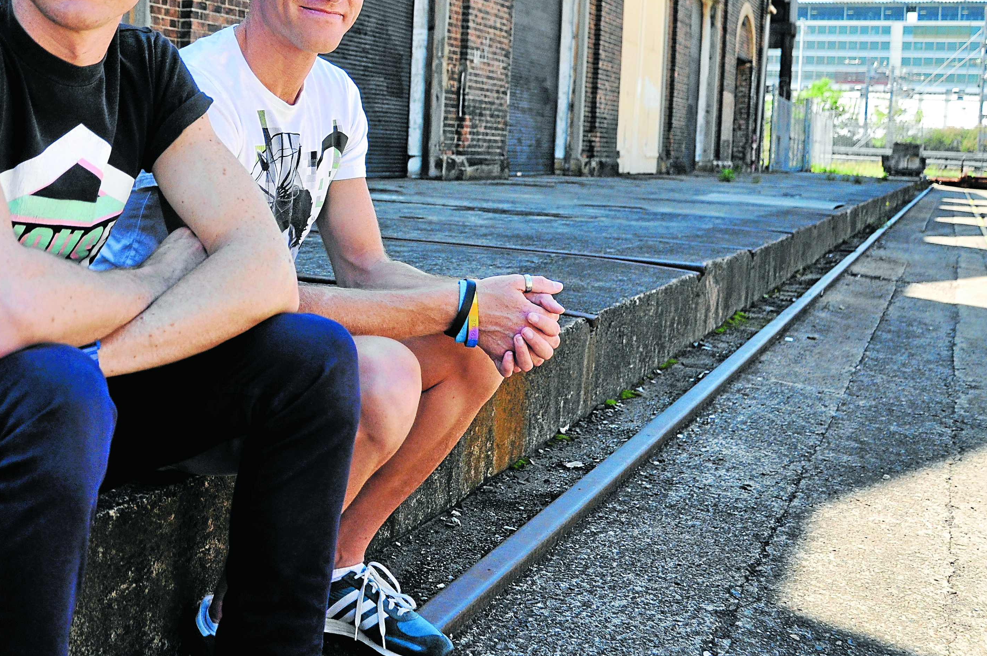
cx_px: 267
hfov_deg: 46.0
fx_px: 1123
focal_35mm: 41
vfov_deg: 32.1
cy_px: 193
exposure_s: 1/1000
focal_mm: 18
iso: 450
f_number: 4
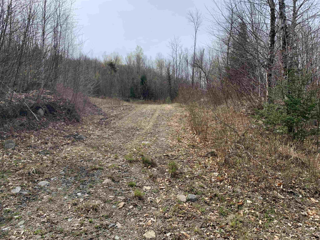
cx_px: 160
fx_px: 240
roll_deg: +2.7
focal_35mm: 26
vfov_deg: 53.1
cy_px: 120
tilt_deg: +2.0
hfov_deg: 67.3
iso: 25
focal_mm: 4.25
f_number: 1.8
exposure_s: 1/1845
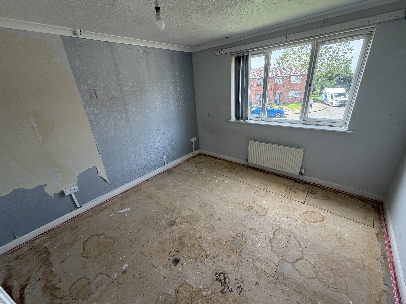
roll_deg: +4.9
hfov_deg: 102.1
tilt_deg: -20.1
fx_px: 164
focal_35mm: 14
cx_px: 203
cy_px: 152
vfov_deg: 85.7
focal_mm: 2.22
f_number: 2.2
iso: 125
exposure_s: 1/121
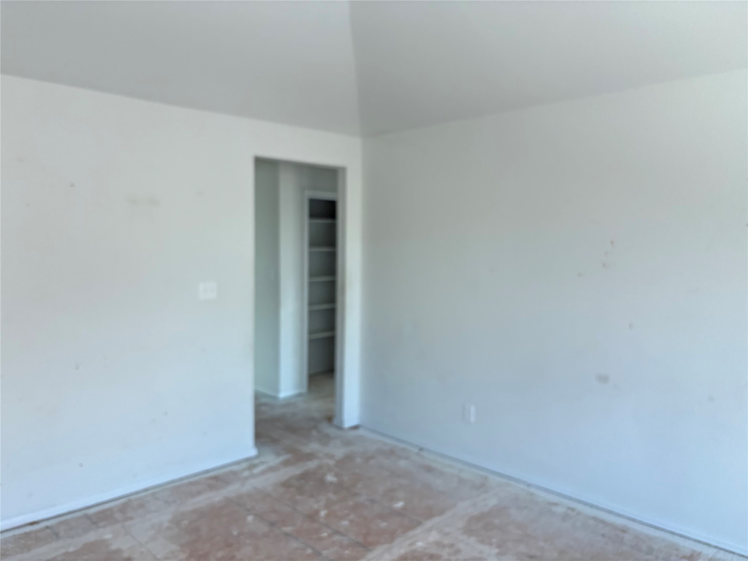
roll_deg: -0.9
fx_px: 562
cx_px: 374
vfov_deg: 53.1
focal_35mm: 26
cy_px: 280
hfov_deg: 67.3
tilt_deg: -4.0
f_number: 1.6
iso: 320
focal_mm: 5.96
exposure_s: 1/60
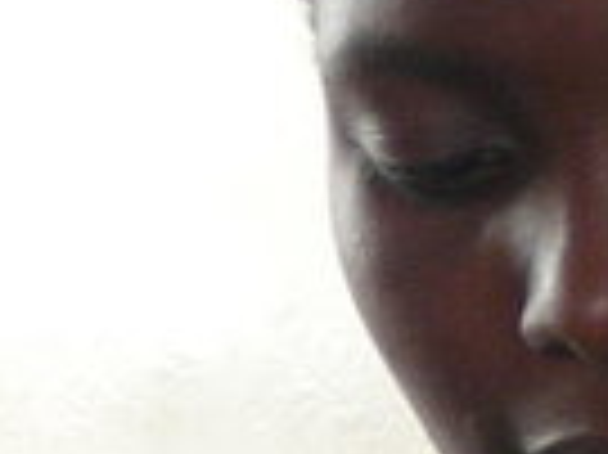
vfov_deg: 4.4
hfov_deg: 6.0
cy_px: 1191
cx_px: -446
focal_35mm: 327
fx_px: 5738
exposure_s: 1/30
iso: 100
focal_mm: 6.4
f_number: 3.2
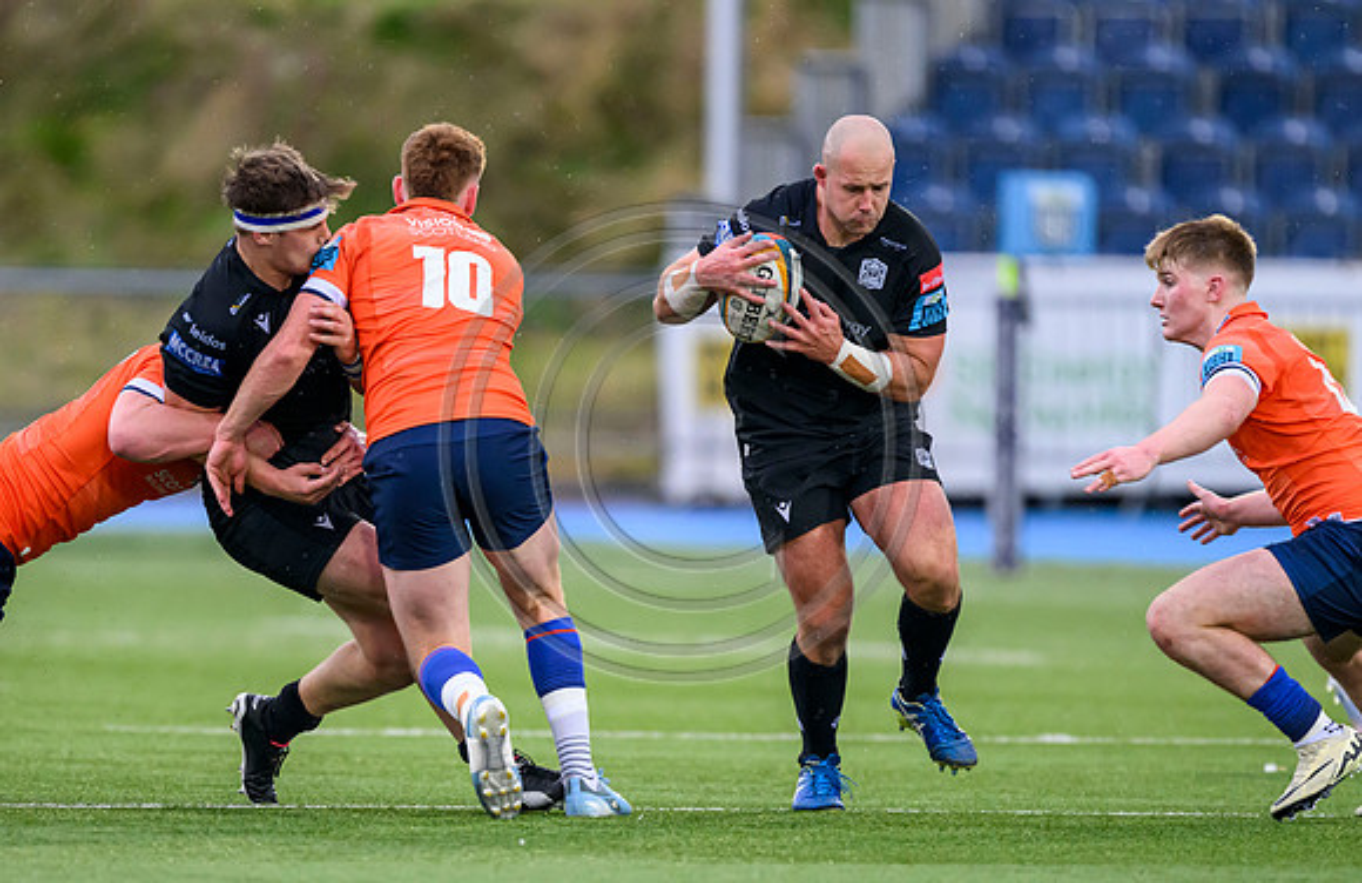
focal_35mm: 792
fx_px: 29700
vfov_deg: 1.7
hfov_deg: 2.6
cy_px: 636
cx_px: 408
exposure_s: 1/1250
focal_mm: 560
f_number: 4
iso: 3200
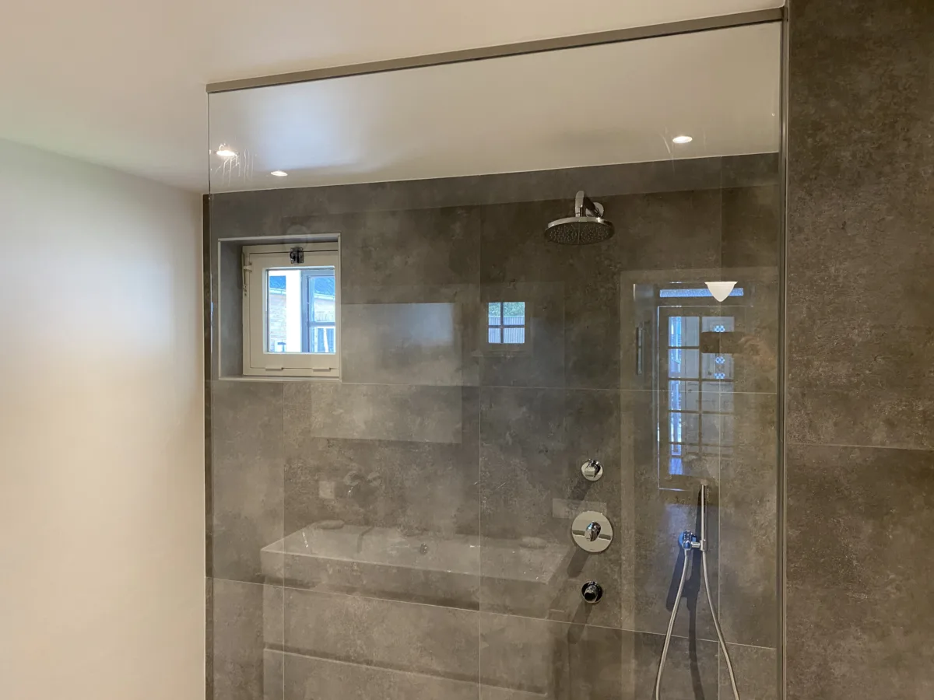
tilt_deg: -1.2
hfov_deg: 67.3
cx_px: 467
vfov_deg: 53.1
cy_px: 350
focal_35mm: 26
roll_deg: -1.4
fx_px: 702
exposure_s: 1/50
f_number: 1.8
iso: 160
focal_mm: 4.25
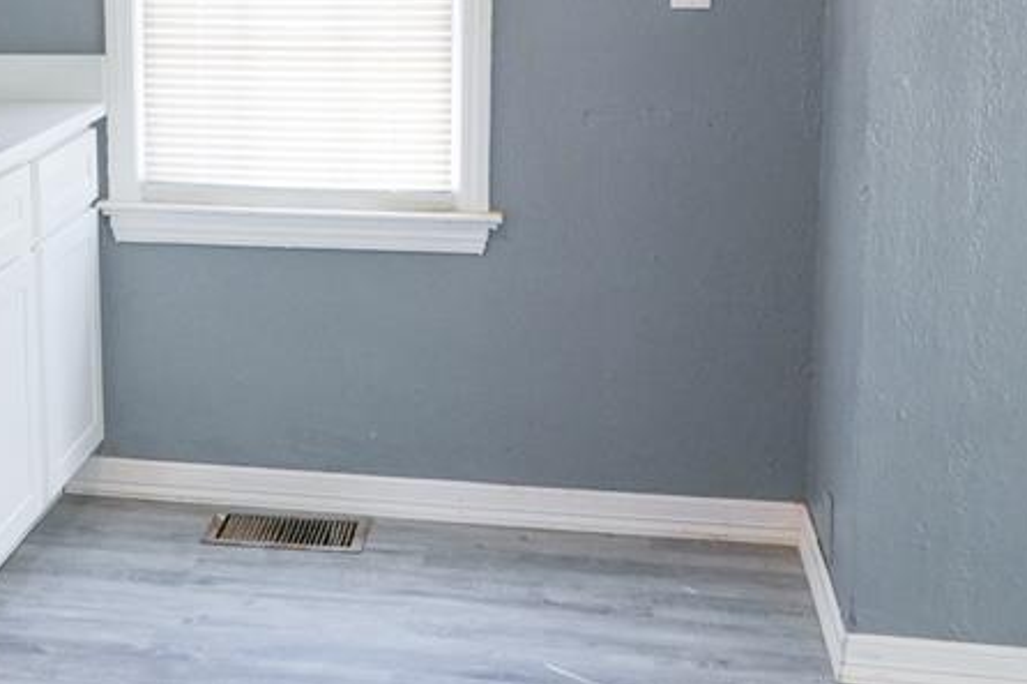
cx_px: 155
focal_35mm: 62
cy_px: 120
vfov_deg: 21.6
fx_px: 1768
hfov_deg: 31.3
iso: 800
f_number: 9
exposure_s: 1/30
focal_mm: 18
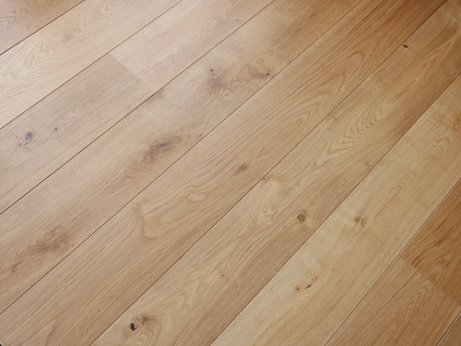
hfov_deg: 46.8
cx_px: 230
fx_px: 533
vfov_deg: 36.0
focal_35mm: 40
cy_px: 173
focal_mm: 20
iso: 200
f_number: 4.4
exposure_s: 1/80
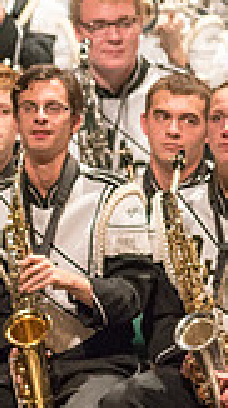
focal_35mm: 1121
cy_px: 267
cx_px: -313
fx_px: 12118
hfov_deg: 1.1
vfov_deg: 1.9
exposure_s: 1/500
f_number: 2.8
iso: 4000
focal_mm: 300
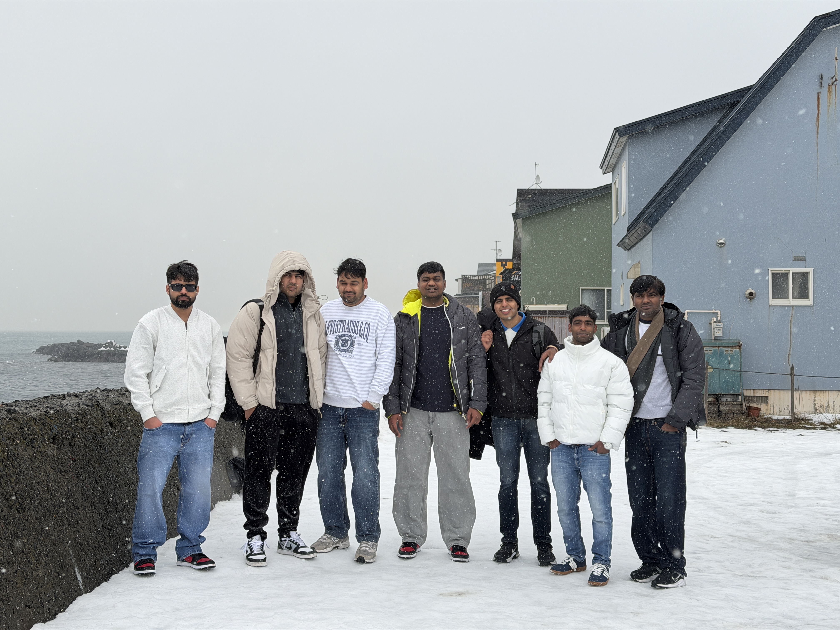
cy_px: 315
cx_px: 420
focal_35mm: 48
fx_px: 1165
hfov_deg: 39.7
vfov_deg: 30.3
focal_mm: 6.76
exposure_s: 1/185
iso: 64
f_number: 1.78
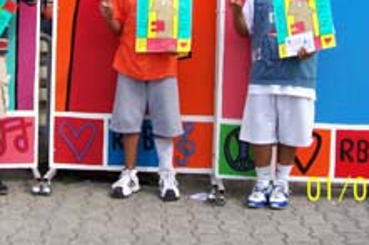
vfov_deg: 18.3
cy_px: -18
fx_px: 737
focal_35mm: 72
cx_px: 122
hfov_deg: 27.9
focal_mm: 5.6
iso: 80
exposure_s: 1/310
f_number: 5.1
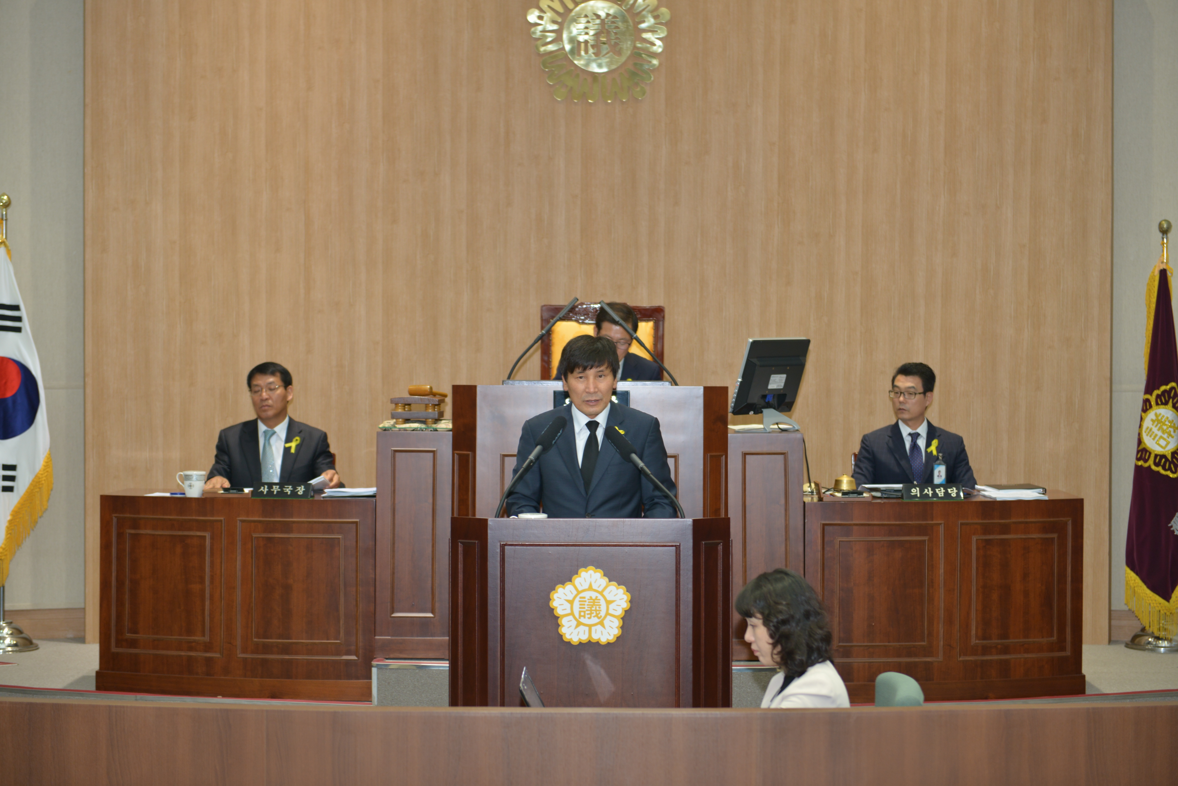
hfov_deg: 28.8
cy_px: 393
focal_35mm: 70
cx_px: 589
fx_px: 2290
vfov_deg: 19.5
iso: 400
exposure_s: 1/100
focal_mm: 70
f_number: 2.8
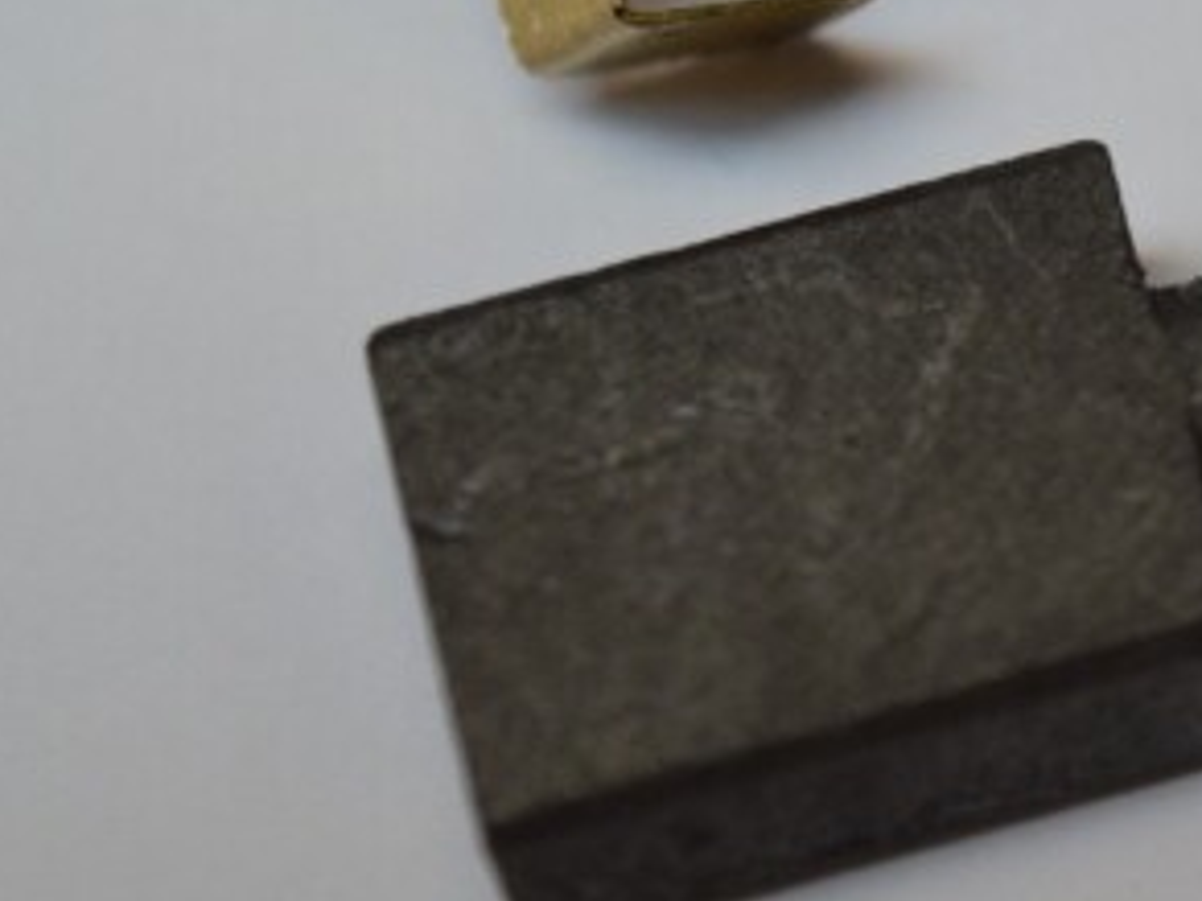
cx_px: 1453
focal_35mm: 195
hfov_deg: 10.0
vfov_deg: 7.6
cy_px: 179
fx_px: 6777
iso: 400
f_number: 5.6
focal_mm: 55
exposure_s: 1/125
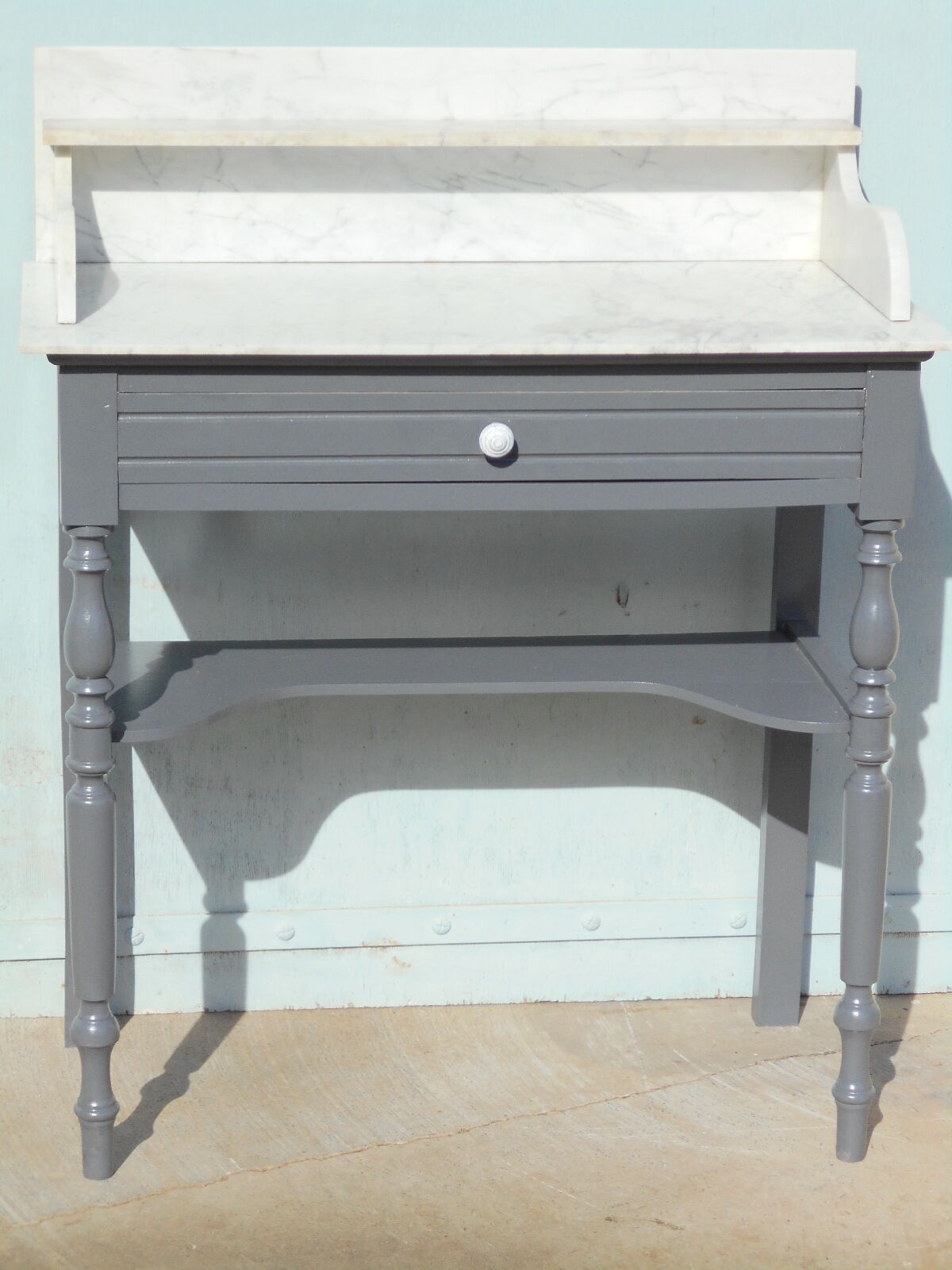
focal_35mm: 99
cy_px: 635
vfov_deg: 19.8
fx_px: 3630
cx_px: 476
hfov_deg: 14.9
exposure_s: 1/400
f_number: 5.5
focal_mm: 17.6
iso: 80
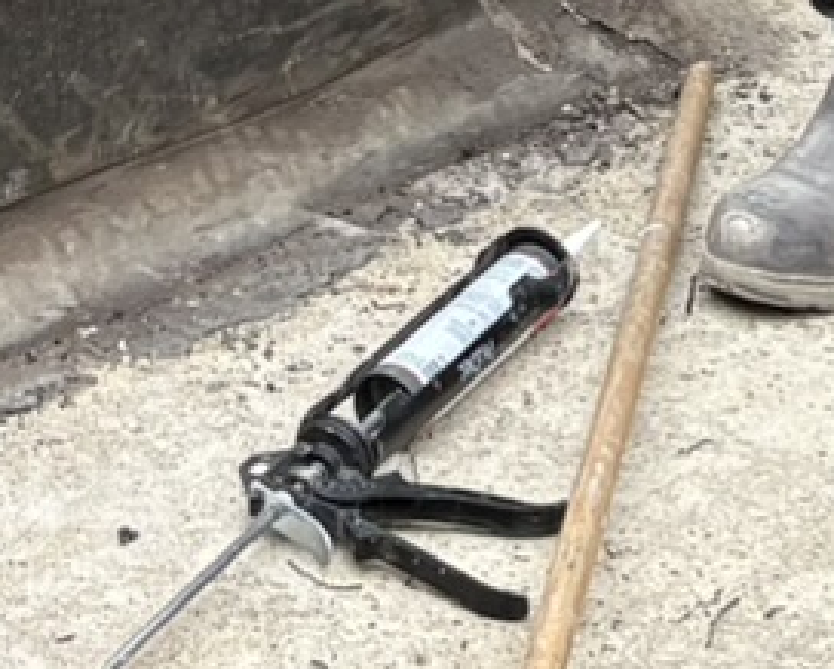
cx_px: -55
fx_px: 4718
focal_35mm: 191
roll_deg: -1.2
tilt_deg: -6.6
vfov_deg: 7.3
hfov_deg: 10.0
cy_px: -1280
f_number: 1.6
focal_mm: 5.96
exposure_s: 1/1196
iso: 50
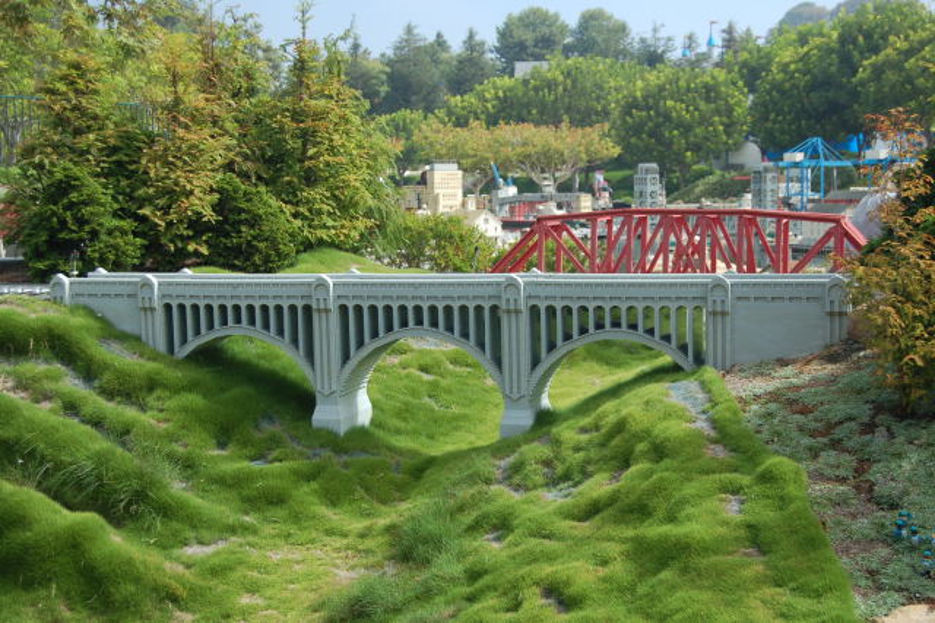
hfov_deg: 35.1
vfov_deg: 23.8
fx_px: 1480
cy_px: 312
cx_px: 468
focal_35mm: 57
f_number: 5.6
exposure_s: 1/125
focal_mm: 38
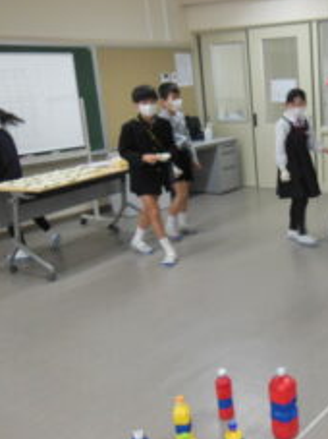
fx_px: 582
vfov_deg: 41.2
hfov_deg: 29.7
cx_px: 314
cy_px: 238
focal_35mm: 46
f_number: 3.7
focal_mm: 5.2
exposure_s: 1/30
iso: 160
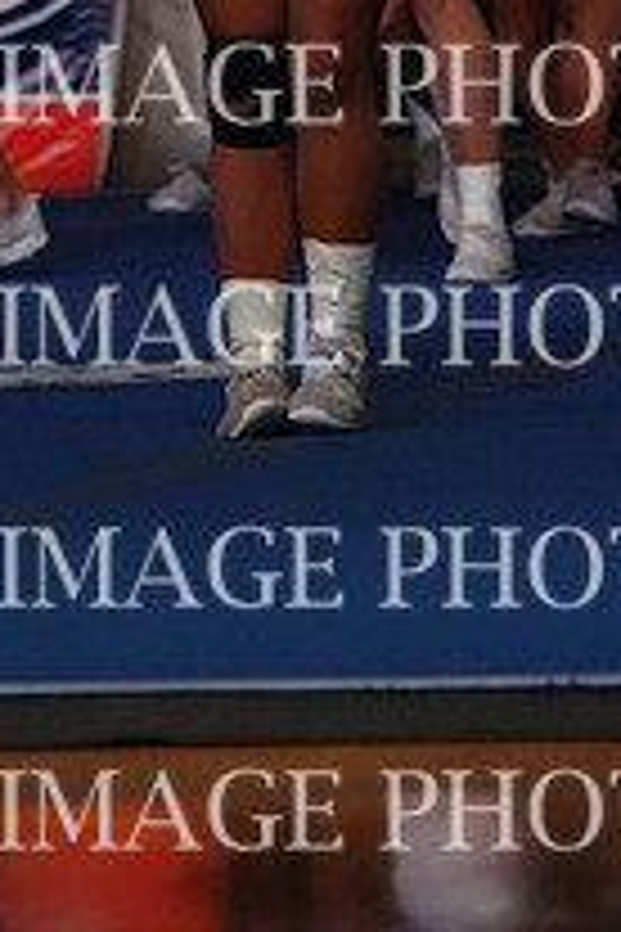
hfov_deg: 2.0
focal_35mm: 700
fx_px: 18111
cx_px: 349
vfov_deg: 2.9
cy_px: -279
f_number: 5.6
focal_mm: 250
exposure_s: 1/1250
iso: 16000
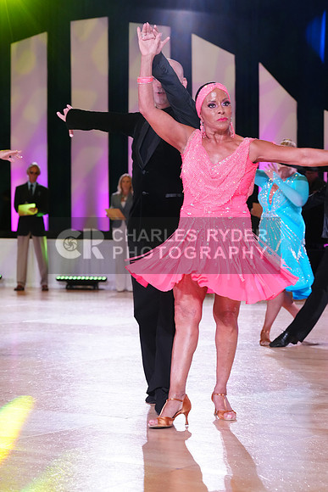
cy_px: 246
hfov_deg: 14.4
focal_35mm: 95
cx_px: 164
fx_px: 1297
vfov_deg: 21.5
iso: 3200
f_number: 6.3
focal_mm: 95
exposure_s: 1/200
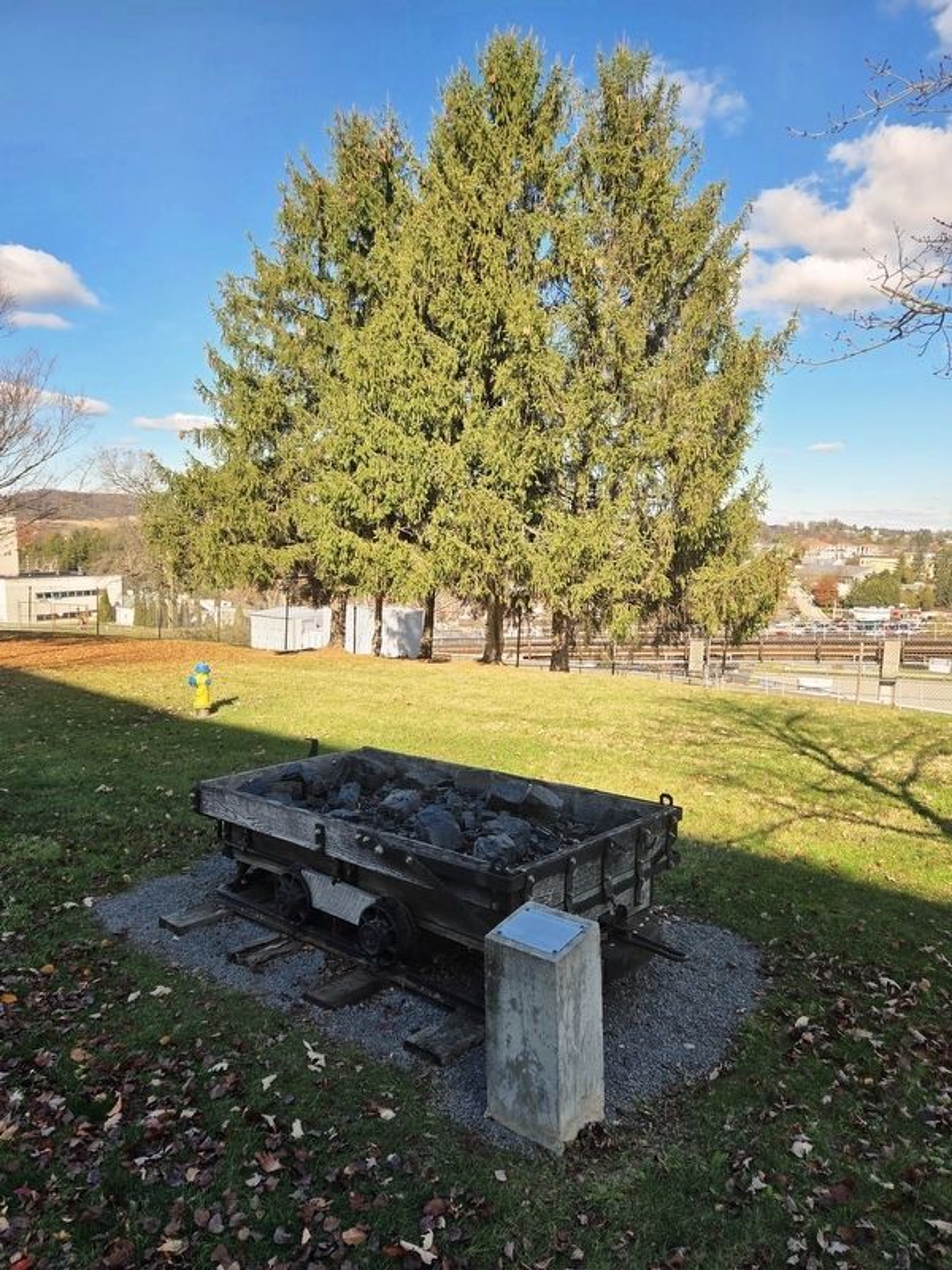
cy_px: 635
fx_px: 843
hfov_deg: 58.9
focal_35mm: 23
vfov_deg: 73.9
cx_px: 476
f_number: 1.8
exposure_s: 1/1053
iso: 25
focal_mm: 5.4
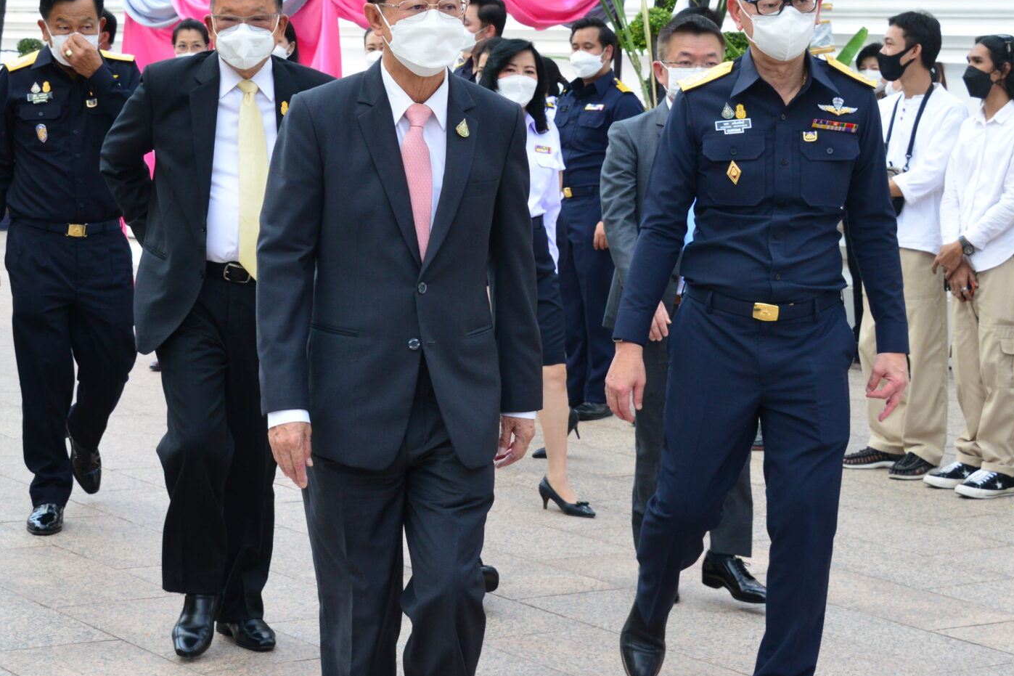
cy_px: 239
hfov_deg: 23.1
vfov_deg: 15.5
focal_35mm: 88
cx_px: 371
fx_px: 2478
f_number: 9
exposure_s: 1/320
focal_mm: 48
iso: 1250
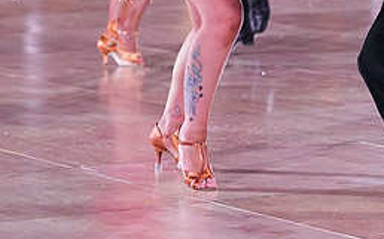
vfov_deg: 4.6
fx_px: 2950
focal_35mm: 282
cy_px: -169
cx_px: 276
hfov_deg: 7.4
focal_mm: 123
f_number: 5
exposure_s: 1/320
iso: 6400
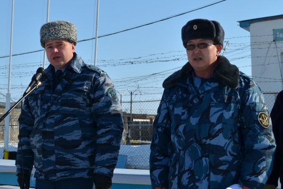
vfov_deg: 29.9
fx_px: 354
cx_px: 142
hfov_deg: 43.6
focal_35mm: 45
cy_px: 94
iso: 100
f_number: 9
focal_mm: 30
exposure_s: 1/320
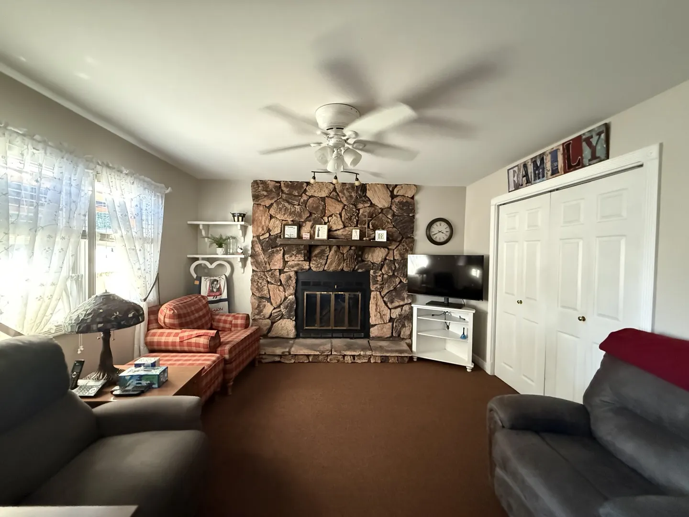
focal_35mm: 14
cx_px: 344
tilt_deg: -0.1
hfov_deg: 102.1
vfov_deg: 85.7
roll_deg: -1.8
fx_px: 279
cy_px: 258
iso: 1600
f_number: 2.2
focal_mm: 2.22
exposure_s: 1/30
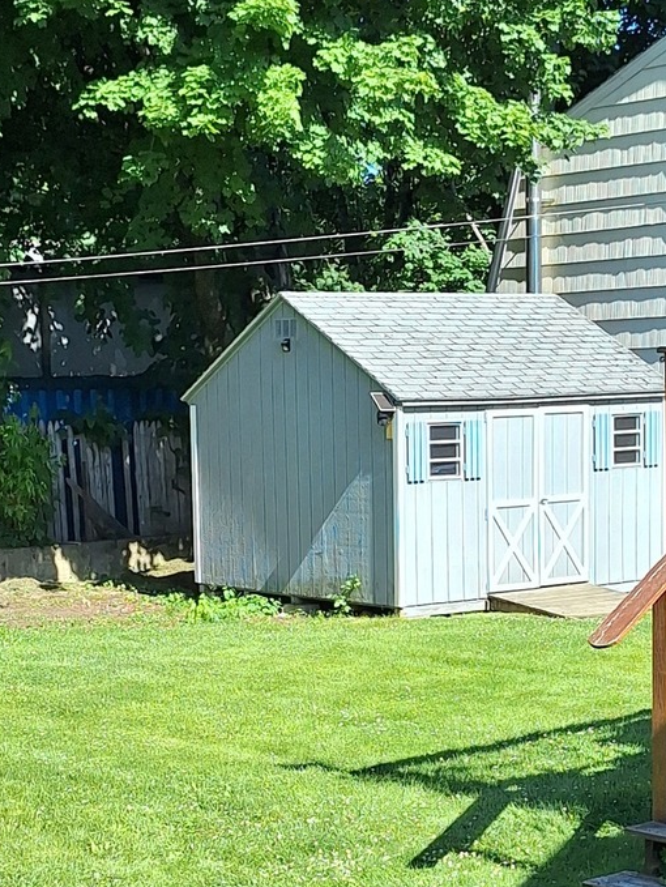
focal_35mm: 78
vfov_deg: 24.8
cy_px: 651
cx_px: 337
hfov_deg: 18.9
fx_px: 1999
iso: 40
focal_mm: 5.54
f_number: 1.8
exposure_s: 1/1401
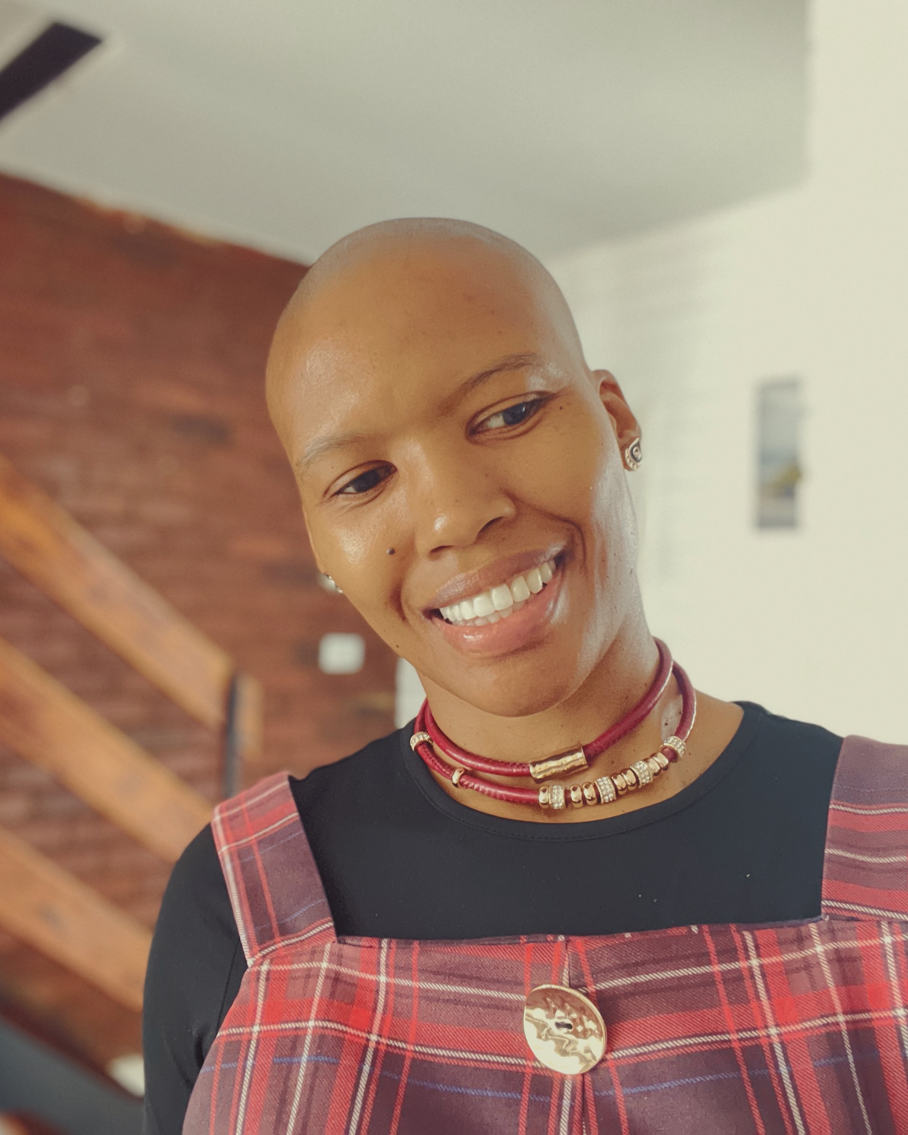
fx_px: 1075
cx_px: 445
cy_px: 515
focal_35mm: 32
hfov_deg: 45.8
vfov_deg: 55.6
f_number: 2.2
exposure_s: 1/30
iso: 640
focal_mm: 2.71
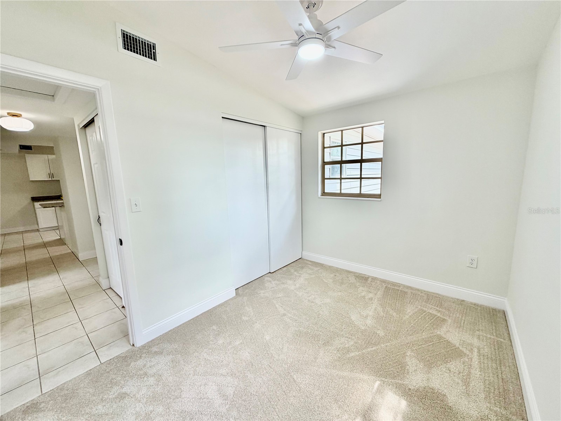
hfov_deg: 102.1
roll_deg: +1.8
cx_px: 280
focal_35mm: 14
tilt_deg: -9.4
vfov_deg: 85.7
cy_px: 210
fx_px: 227
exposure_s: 1/121
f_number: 2.2
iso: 80
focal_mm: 2.22
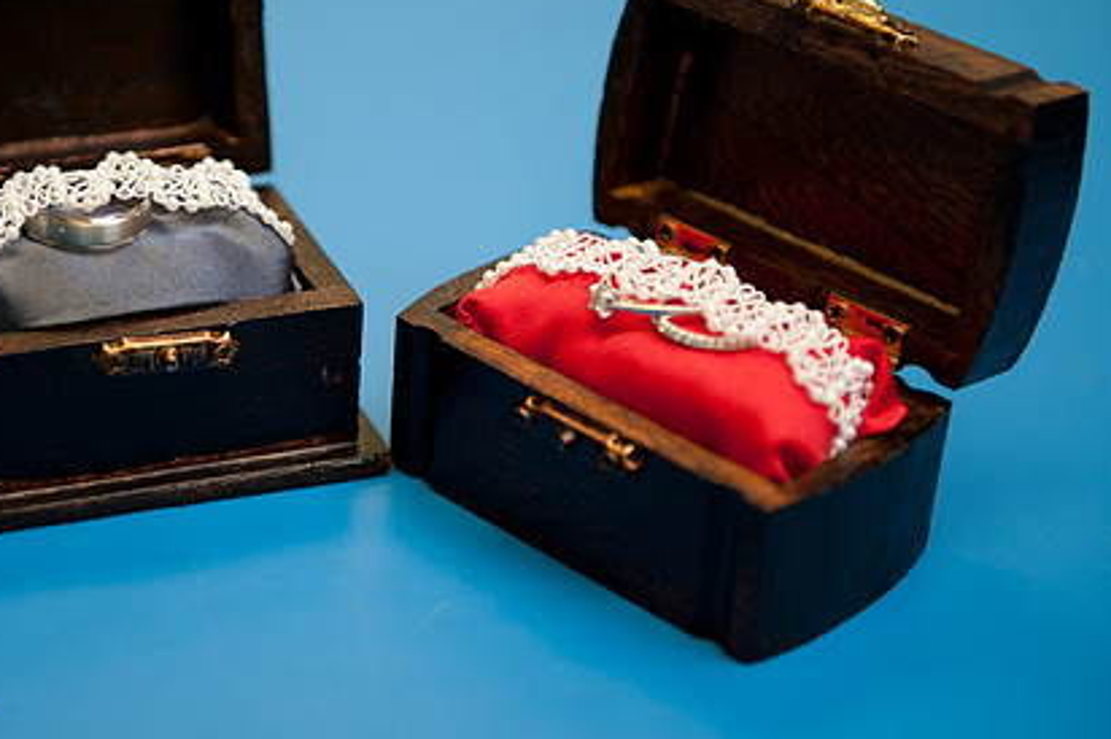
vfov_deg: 14.7
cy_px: 270
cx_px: 396
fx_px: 2868
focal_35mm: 93
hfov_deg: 21.9
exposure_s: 1/80
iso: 200
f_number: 2.8
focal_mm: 66
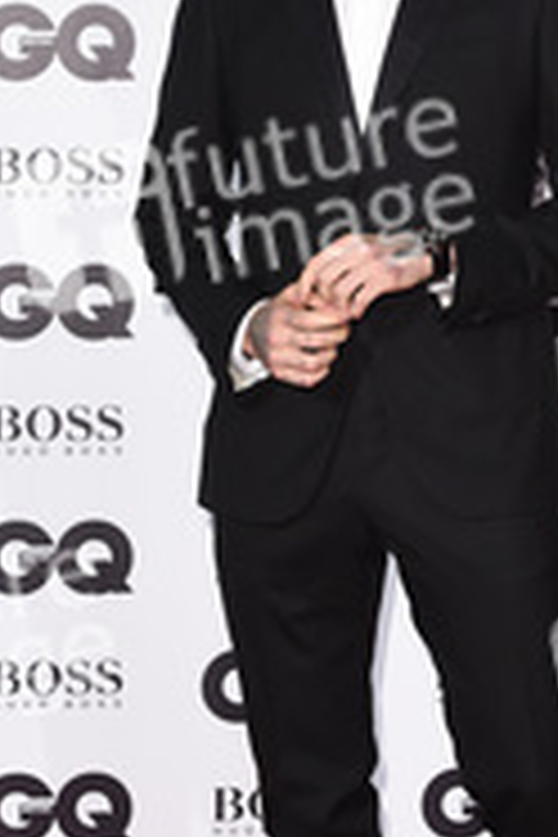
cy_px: 432
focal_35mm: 172
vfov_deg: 11.9
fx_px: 3999
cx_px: 376
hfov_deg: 8.0
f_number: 5.6
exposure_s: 1/250
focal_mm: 80
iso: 800
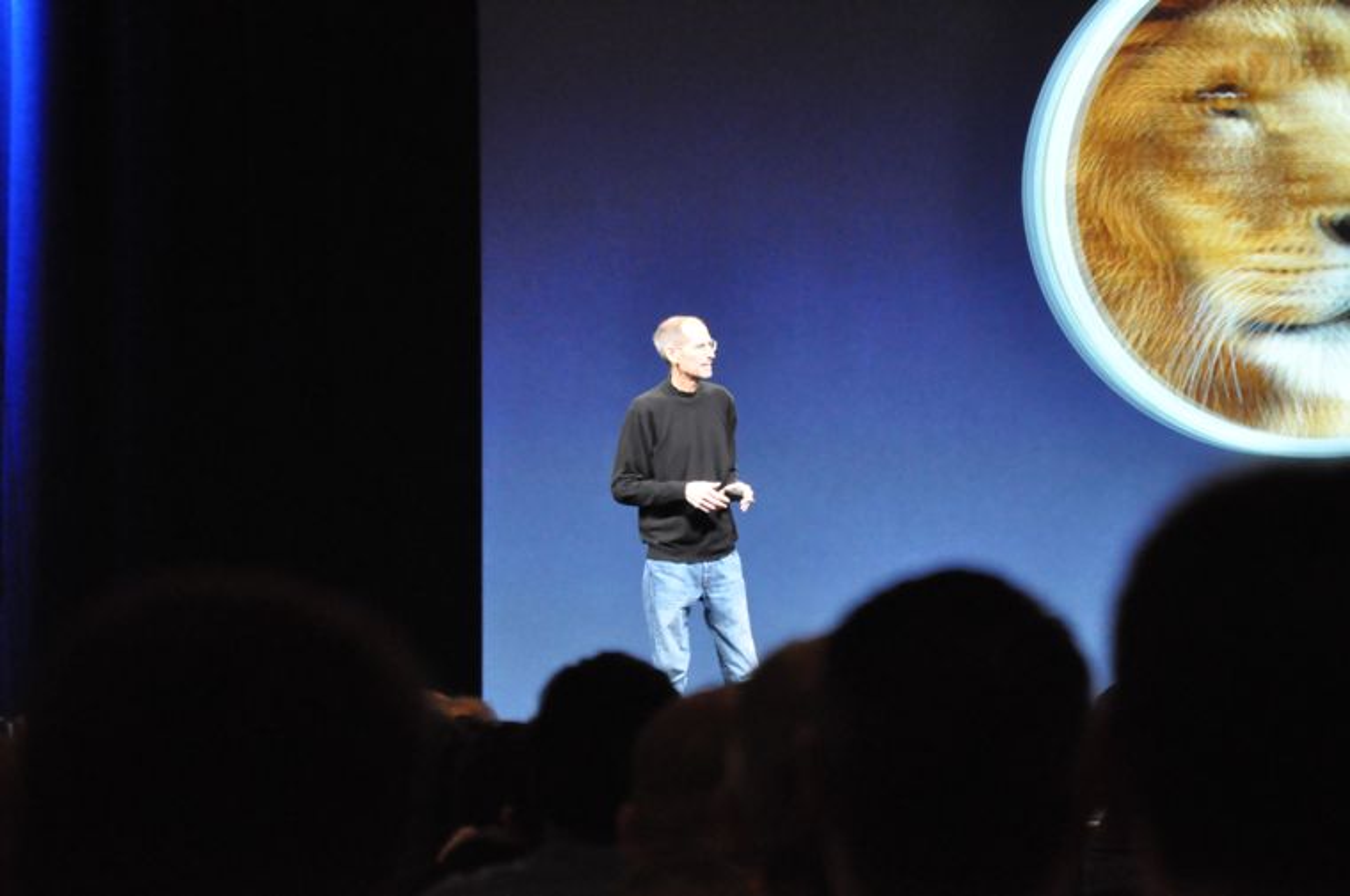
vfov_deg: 8.7
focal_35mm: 158
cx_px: 675
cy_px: 448
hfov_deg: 13.1
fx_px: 5900
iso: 3200
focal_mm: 105
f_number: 5.6
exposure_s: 1/25
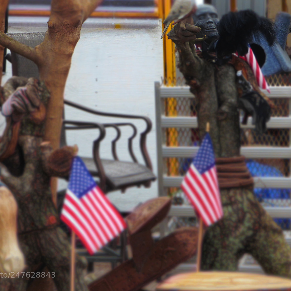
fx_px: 1988
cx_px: 126
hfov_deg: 8.4
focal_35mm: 209
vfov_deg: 8.4
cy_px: 143
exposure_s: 1/250
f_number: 5.4
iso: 200
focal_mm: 27.65
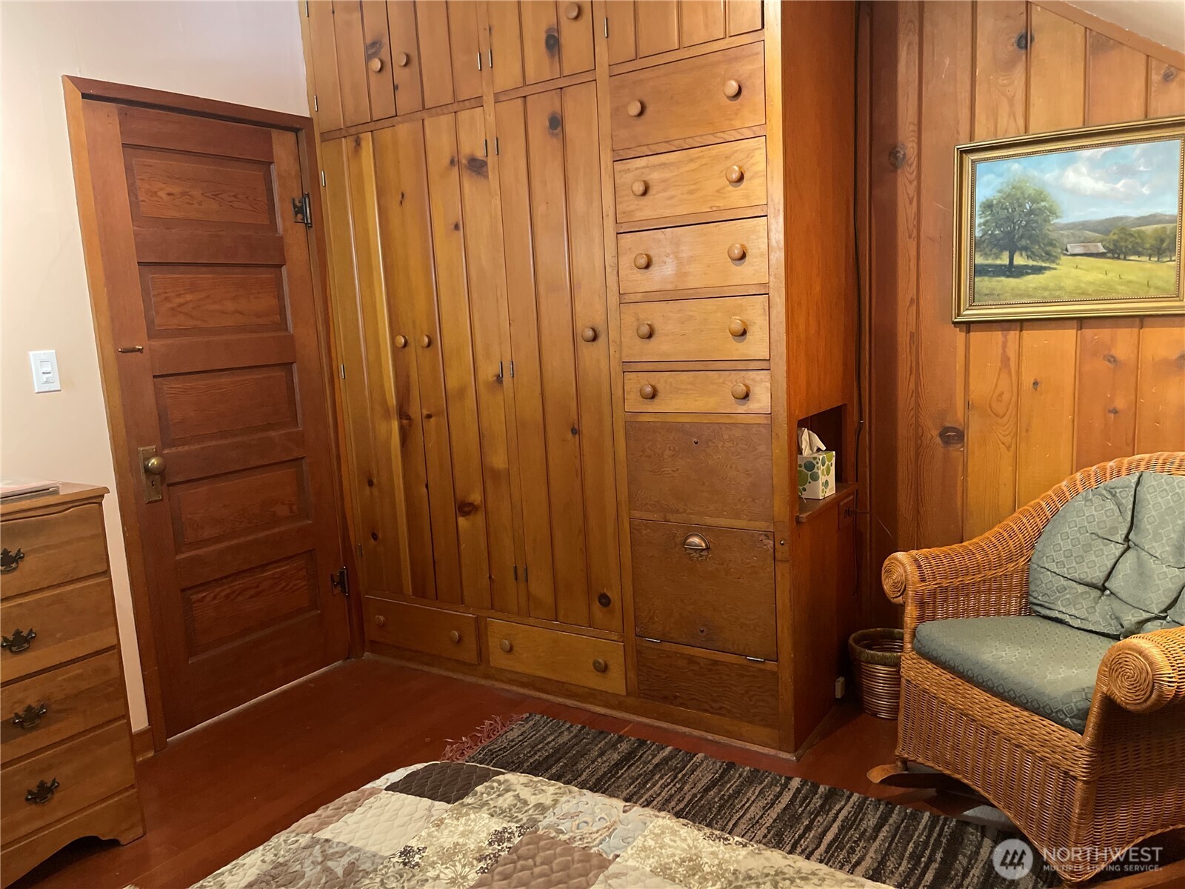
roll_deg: +2.9
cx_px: 592
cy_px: 444
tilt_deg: -8.2
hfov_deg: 67.3
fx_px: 890
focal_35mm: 26
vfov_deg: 53.1
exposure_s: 1/30
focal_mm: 5.1
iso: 640
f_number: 1.6
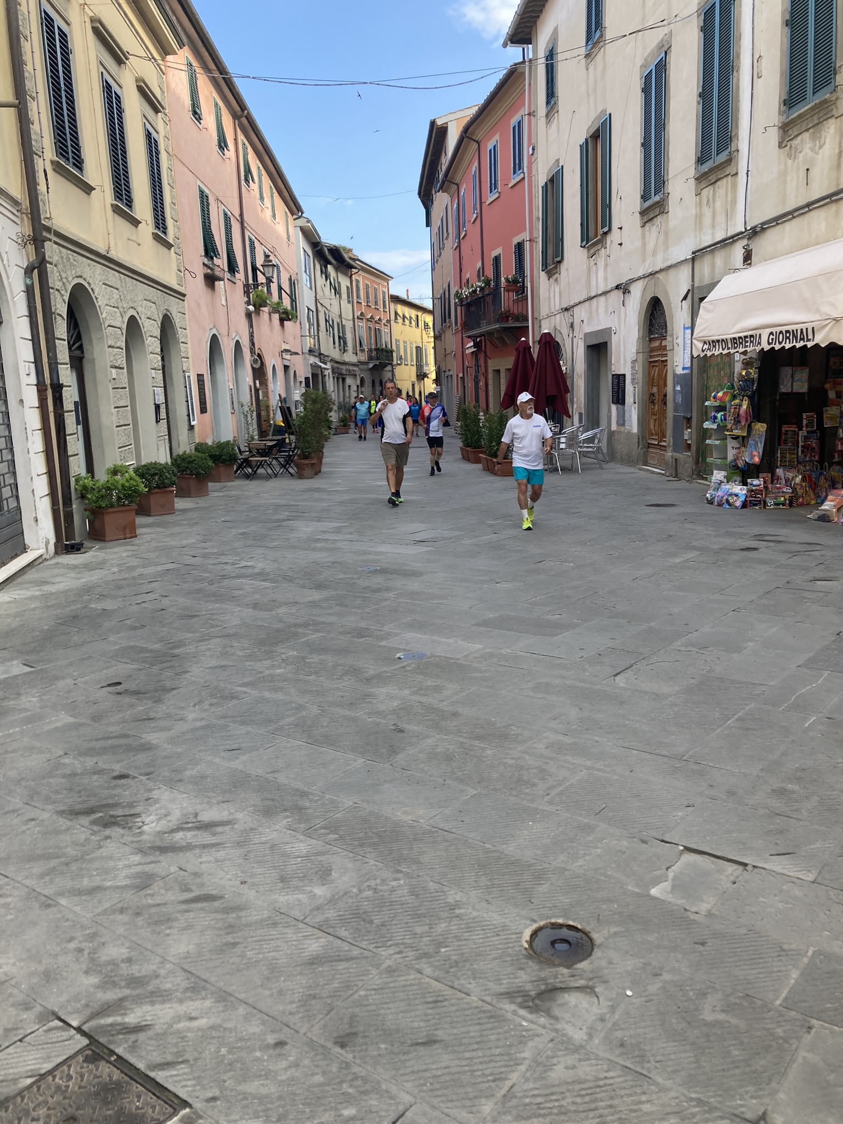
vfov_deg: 63.4
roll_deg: +4.0
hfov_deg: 49.7
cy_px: 562
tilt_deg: -8.1
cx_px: 422
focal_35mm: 28
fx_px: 909
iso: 20
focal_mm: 3.99
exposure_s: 1/326
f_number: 1.8
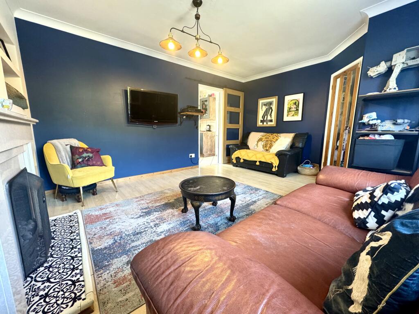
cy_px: 157
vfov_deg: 85.7
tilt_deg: -8.0
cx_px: 210
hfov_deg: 102.1
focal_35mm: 14
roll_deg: +0.0
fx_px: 169
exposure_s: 1/60
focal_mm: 2.22
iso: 400
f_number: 2.2
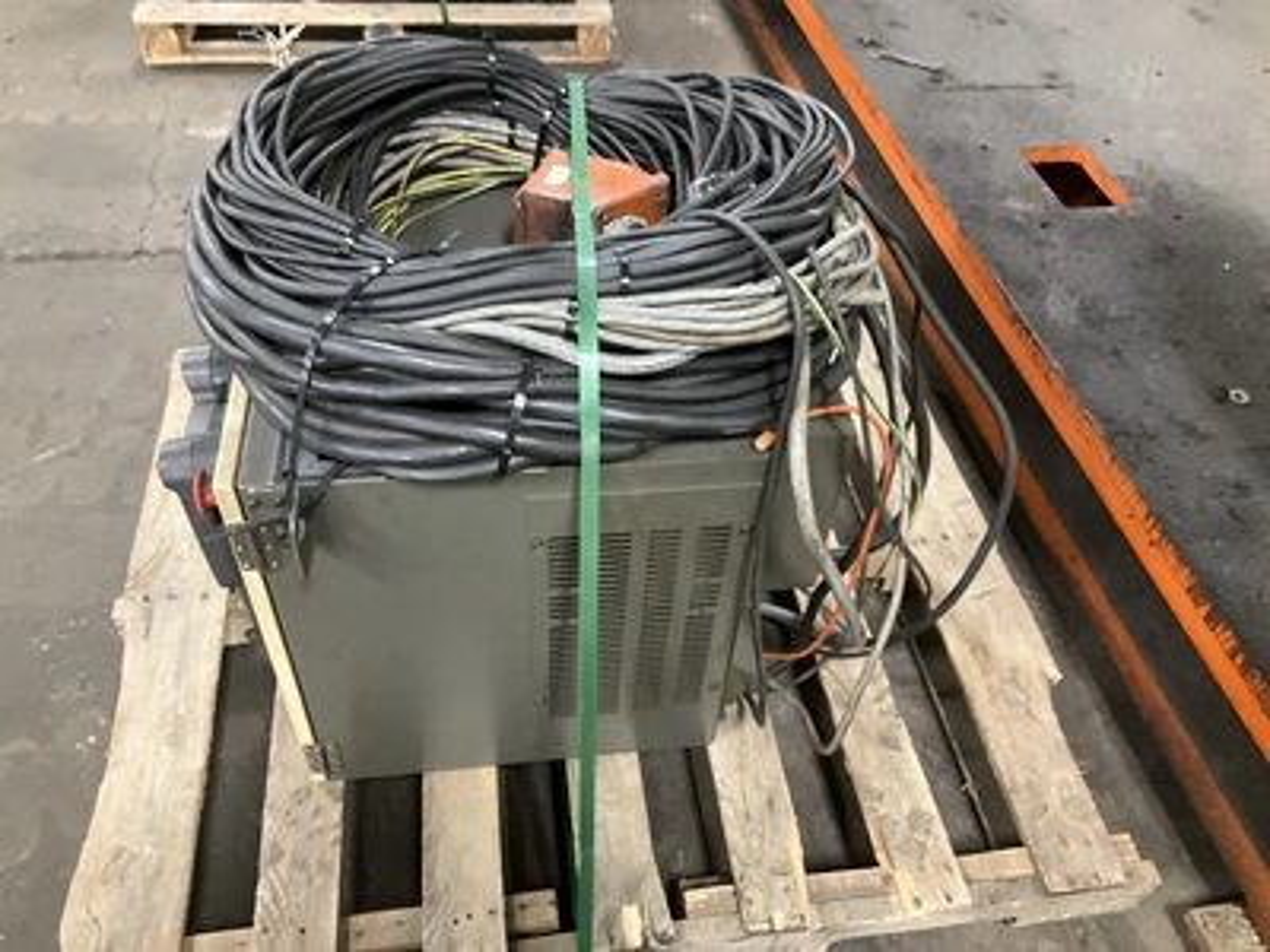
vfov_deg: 48.2
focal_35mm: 29
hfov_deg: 61.7
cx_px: 635
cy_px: 476
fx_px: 1064
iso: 320
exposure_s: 1/30
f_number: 1.8
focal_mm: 3
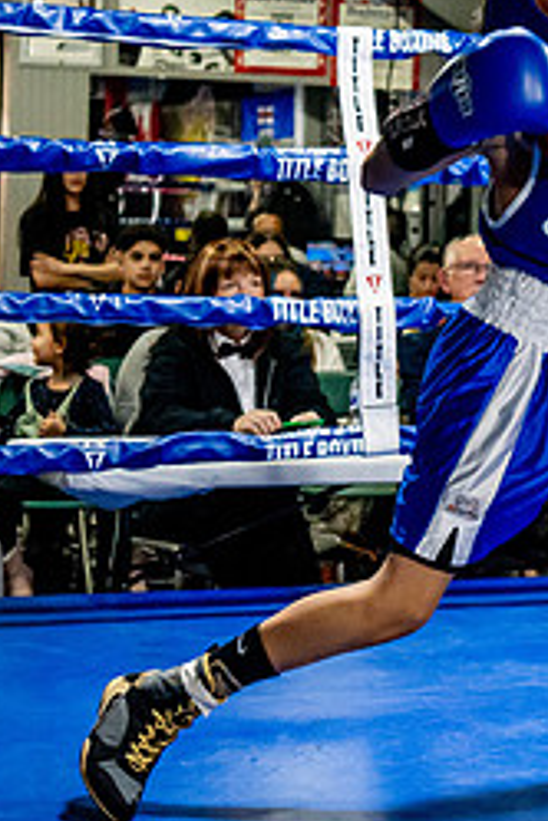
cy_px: 219
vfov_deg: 16.8
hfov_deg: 10.9
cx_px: 802
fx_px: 2763
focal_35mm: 121
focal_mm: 35
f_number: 2.8
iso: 5000
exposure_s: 1/800
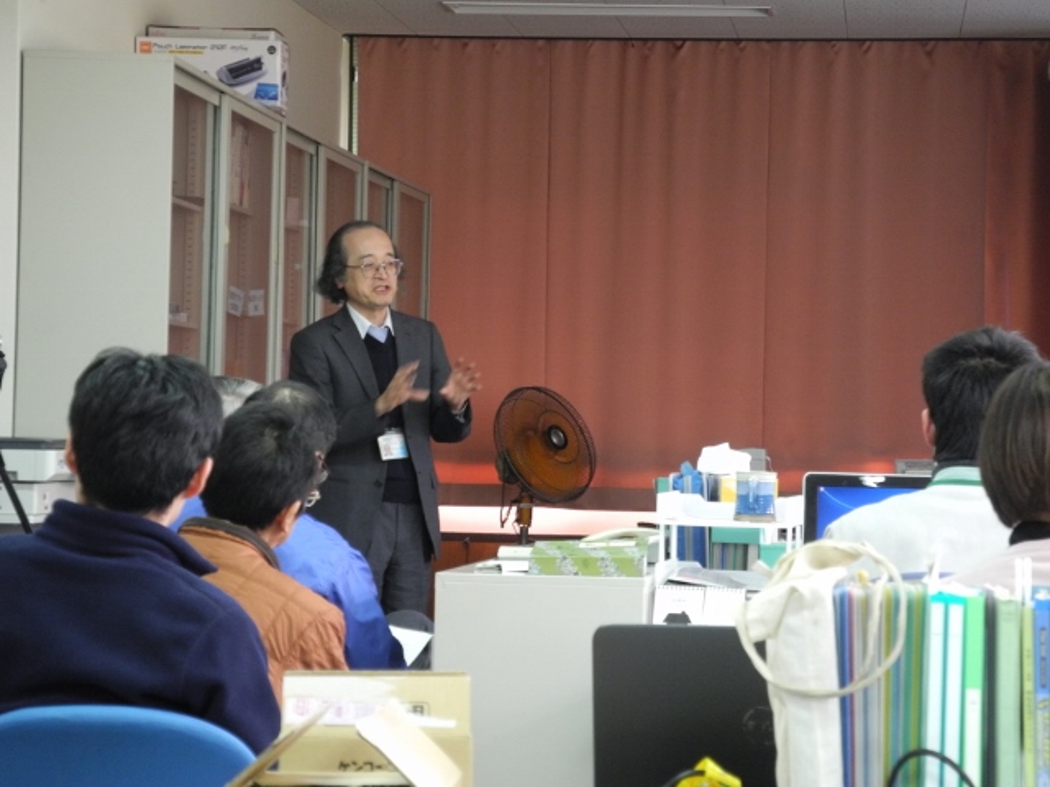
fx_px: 3610
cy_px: 394
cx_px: 525
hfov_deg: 16.6
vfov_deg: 12.5
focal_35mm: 119
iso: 400
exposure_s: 1/20
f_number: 4.5
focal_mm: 25.4
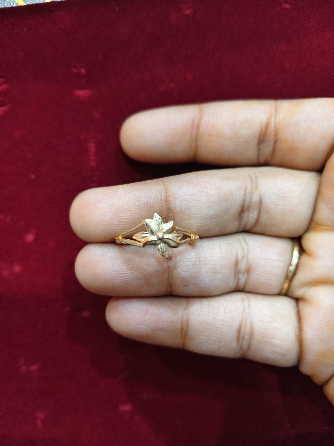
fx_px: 296
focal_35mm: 23
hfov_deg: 58.9
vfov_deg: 73.9
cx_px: 167
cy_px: 223
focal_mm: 5.56
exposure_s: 1/33.3
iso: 1394
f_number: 1.88
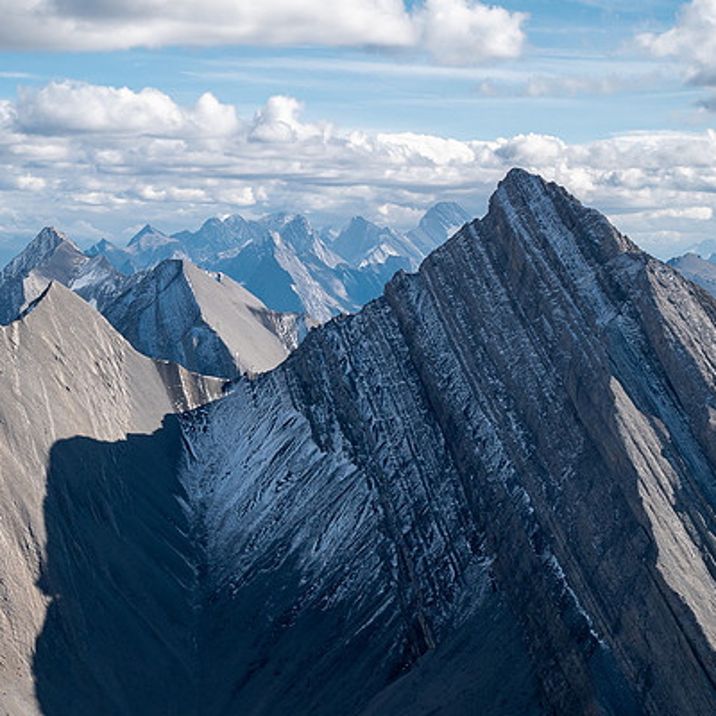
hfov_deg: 21.1
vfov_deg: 21.1
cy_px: 361
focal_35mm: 82
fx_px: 1919
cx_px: 328
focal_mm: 32
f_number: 8
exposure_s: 1/250
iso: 200
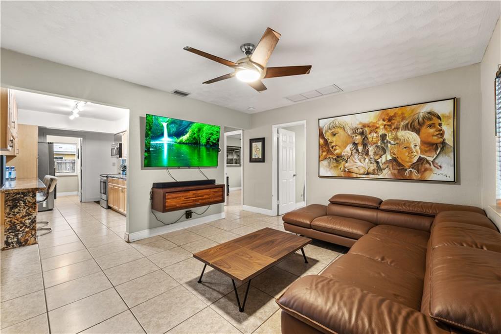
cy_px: 167
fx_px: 195
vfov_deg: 81.2
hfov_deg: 104.3
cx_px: 250
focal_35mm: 14
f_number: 10
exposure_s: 5
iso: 250
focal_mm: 14
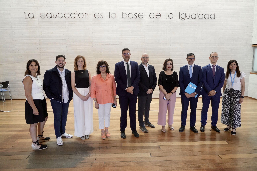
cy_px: 86
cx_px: 128
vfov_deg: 53.1
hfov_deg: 73.7
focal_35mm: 24
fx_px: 171
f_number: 4
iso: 2000
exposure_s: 1/200
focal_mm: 24
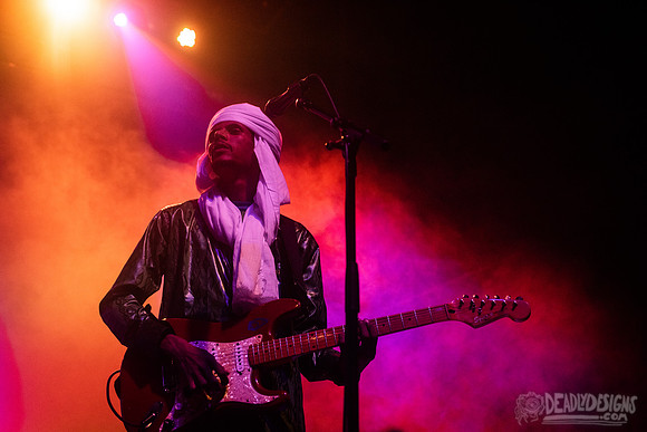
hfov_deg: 38.2
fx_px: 935
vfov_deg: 26.0
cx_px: 324
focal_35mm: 52
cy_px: 216
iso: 2500
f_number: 3.2
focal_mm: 52
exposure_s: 1/250
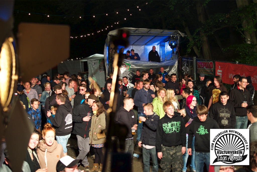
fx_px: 350
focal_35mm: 49
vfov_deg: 27.5
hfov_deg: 40.3
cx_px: 128
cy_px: 86
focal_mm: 49
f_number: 4.5
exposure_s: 1/200
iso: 3200
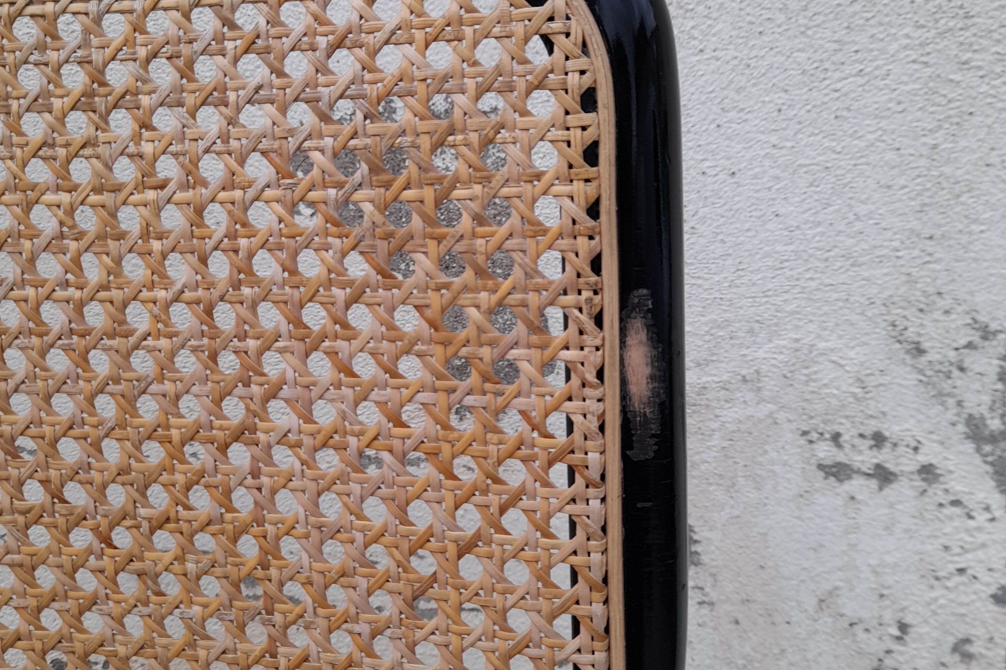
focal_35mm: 35
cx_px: 499
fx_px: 978
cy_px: 273
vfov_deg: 37.7
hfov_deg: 54.4
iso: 32
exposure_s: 1/50
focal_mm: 4.6
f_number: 2
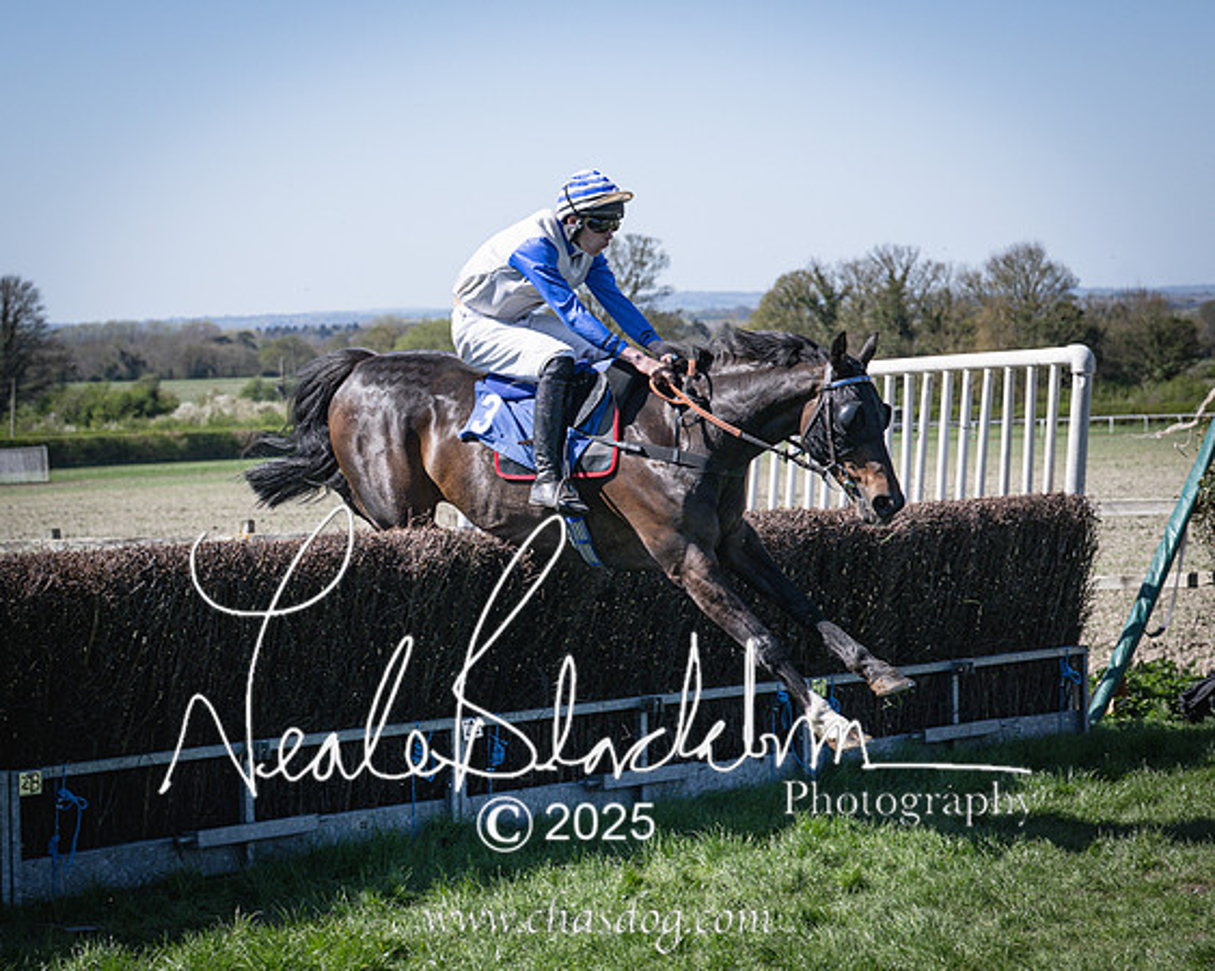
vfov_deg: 15.1
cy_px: 468
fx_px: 3663
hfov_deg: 18.8
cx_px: 612
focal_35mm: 102
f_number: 5
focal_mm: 70
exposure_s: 1/2000
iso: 220
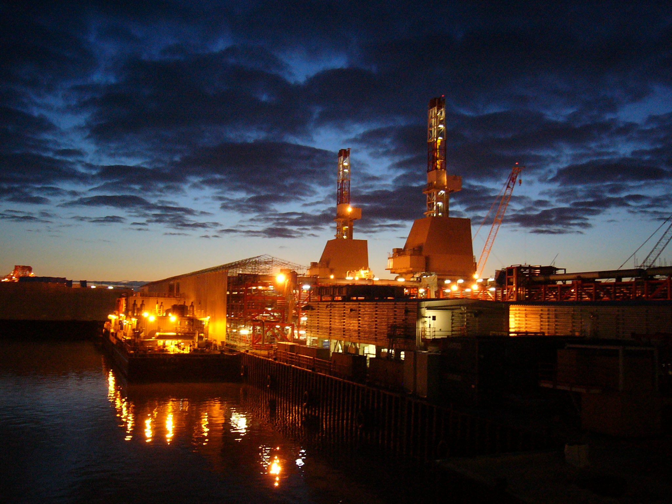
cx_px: 336
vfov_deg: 40.7
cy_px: 252
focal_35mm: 35
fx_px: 679
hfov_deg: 52.6
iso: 200
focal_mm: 5.8
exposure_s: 1/8
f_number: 2.8
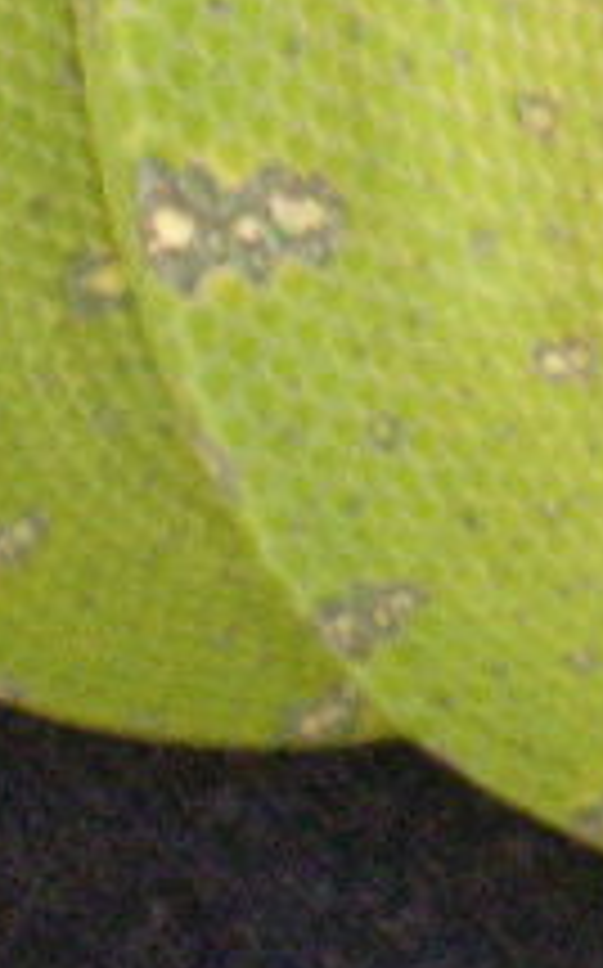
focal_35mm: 480
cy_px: -95
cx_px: 1022
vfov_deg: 4.4
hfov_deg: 2.7
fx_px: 12646
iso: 200
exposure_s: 1/3.9
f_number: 4.4
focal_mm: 14.5
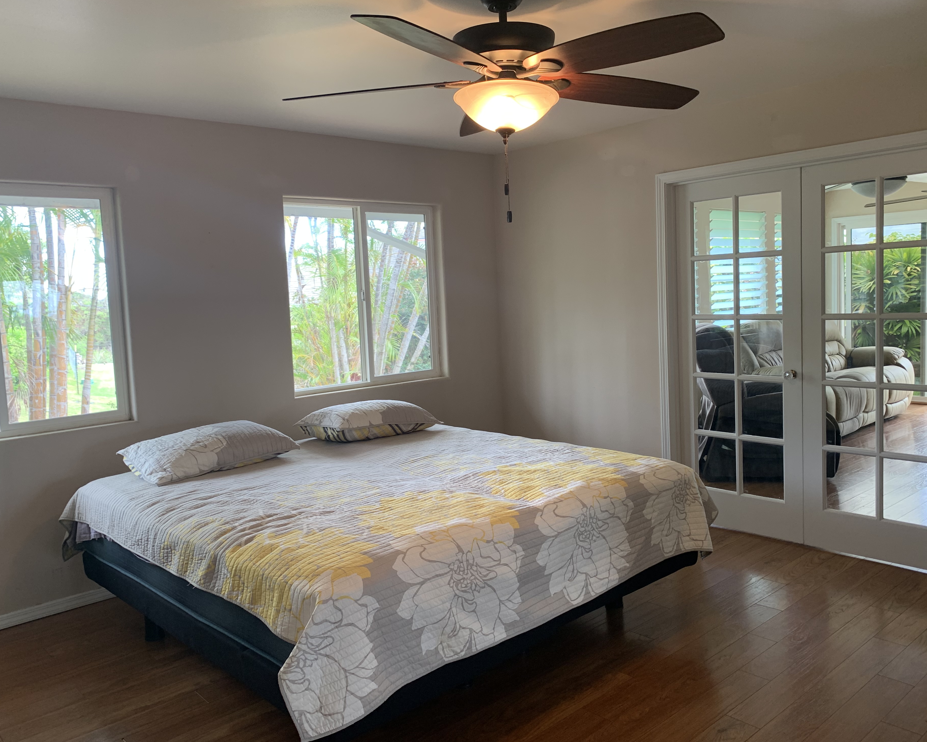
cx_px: 472
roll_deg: +3.5
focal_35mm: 28
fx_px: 768
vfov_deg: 51.5
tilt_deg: -5.4
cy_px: 361
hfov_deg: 62.2
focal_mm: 4.25
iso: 50
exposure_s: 1/60
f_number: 1.8
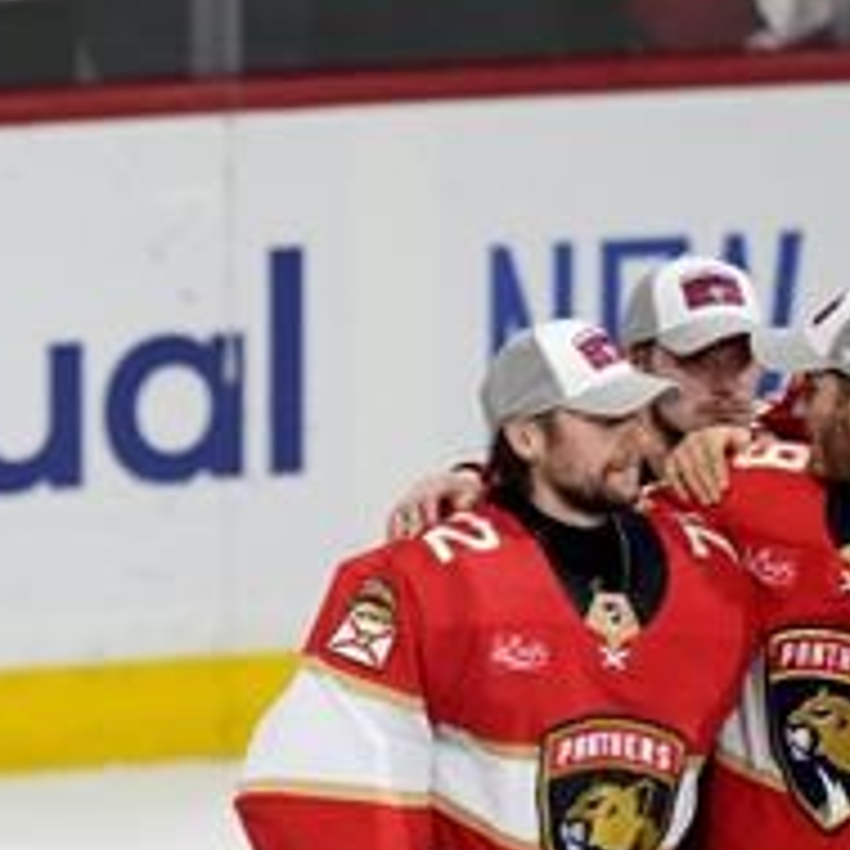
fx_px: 32504
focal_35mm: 1170
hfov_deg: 1.5
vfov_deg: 1.5
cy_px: 902
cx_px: -378
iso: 2500
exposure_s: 1/2000
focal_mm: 400
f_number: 3.5
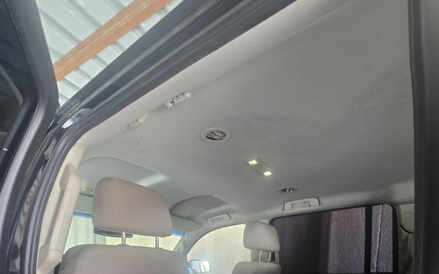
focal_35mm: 19
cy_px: 295
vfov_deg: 47.1
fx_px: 227
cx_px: 218
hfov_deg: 88.0
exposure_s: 1/50
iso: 400
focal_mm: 2.2
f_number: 2.2
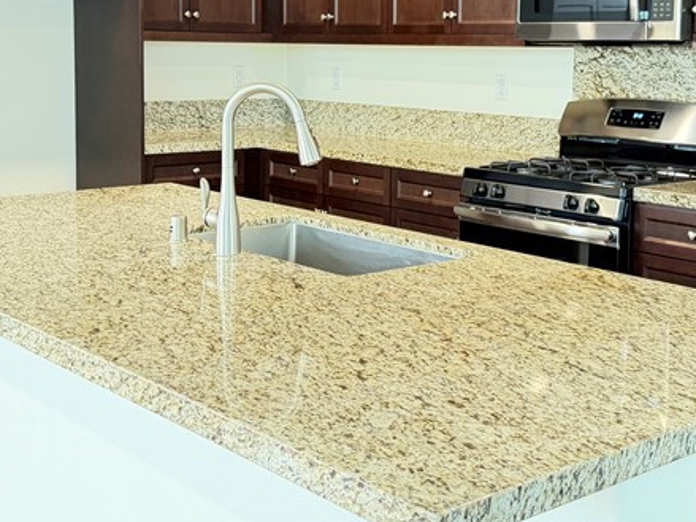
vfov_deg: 25.8
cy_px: 135
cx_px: 373
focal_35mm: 56
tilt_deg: -4.8
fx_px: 1126
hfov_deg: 34.3
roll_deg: -0.4
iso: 640
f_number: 1.78
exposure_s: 1/40
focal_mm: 6.76
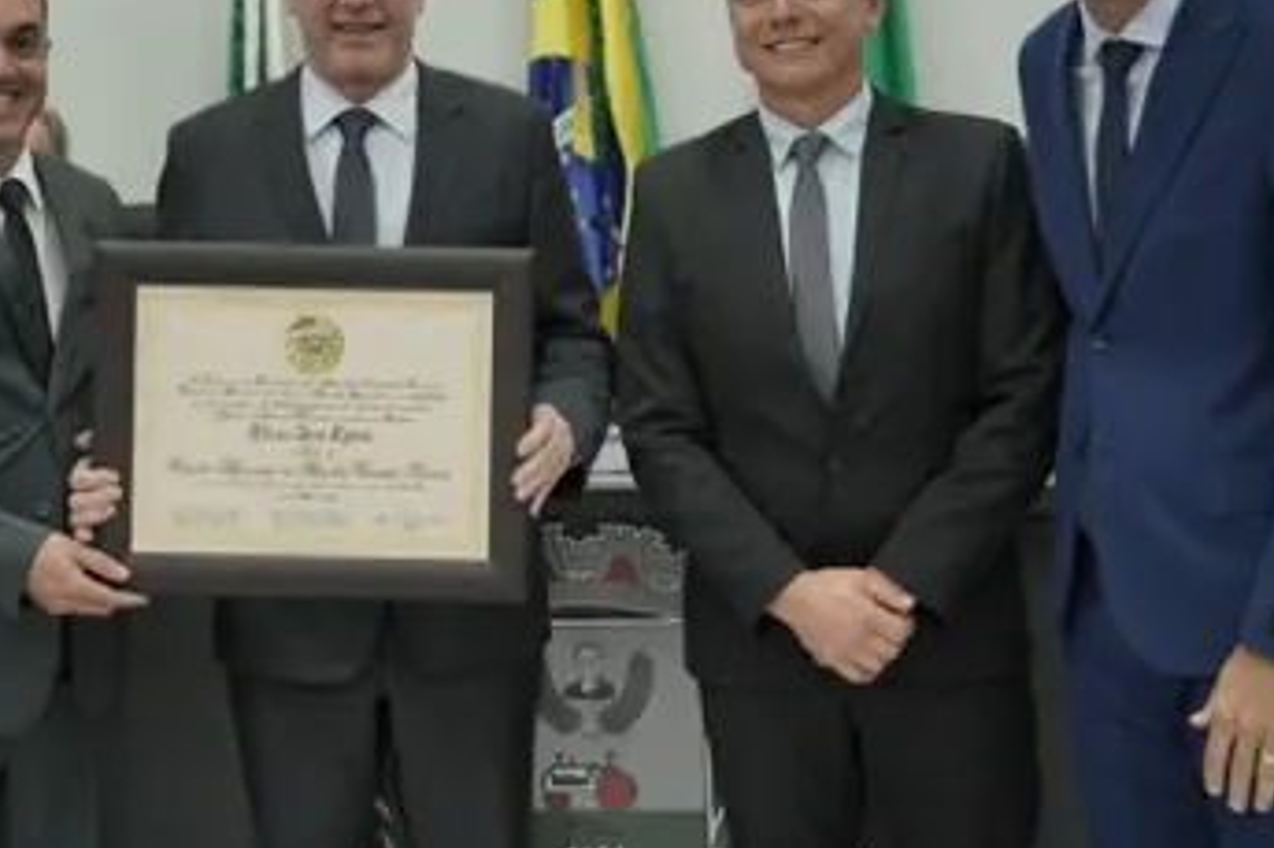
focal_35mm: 68
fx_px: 2405
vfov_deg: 19.7
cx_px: 418
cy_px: 126
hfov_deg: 29.5
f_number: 2.8
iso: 800
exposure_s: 1/200
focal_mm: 39
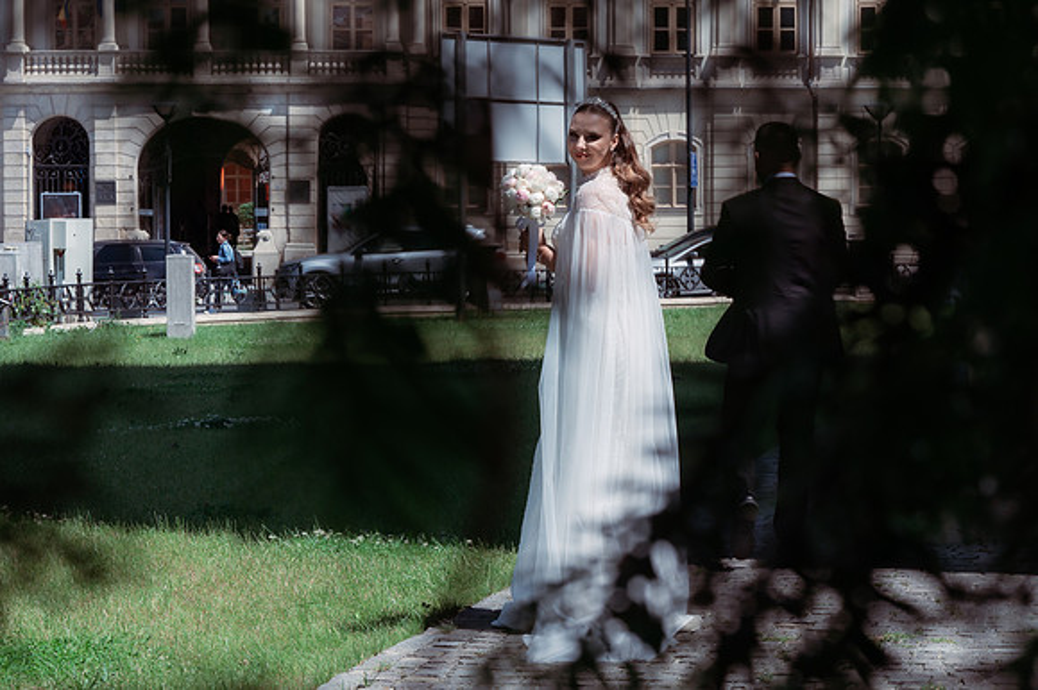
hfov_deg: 18.7
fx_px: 3154
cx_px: 651
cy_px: 260
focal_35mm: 109
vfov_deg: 12.5
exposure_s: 1/200
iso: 200
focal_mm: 85
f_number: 14
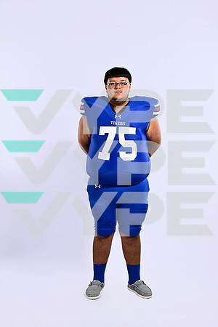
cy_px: 164
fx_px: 481
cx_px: 109
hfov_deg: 25.5
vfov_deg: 37.5
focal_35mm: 53
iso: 160
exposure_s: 1/200
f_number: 7.1
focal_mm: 53
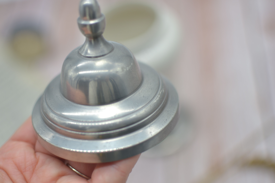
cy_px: 92
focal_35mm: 52
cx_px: 138
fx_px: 401
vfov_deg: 25.8
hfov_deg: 37.9
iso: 100
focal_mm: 35
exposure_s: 1/500
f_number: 1.8
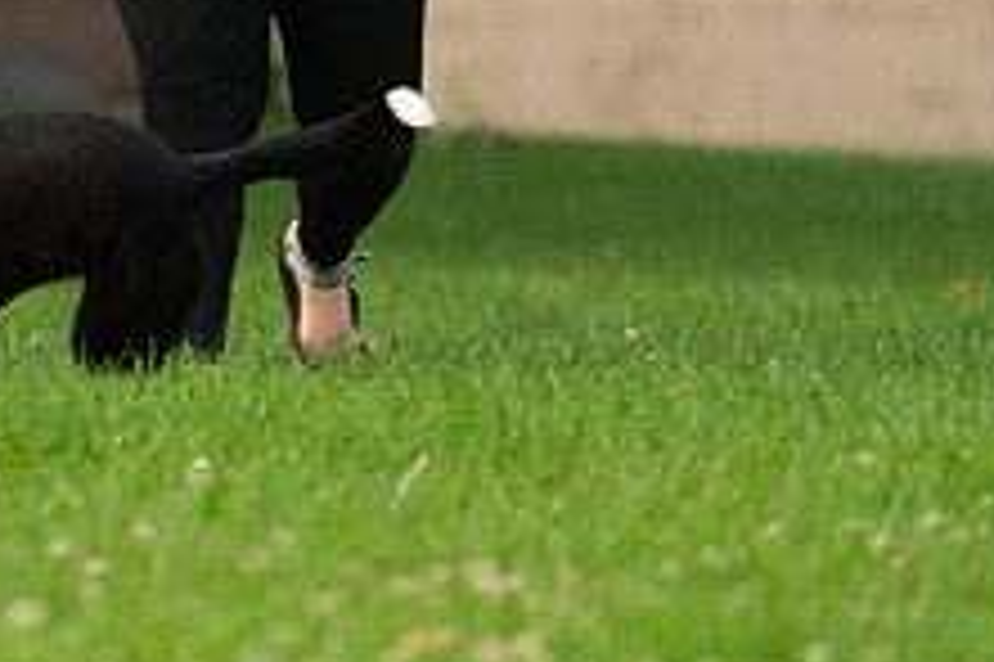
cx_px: 58
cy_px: -169
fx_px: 24472
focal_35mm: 887
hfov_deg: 2.3
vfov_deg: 1.5
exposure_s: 1/2000
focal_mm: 338
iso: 6400
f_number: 6.3
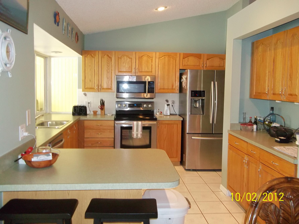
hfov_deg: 56.8
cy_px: 112
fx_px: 276
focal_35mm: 32
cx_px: 150
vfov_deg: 44.2
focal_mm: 5.7
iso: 320
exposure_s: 1/30
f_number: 2.9
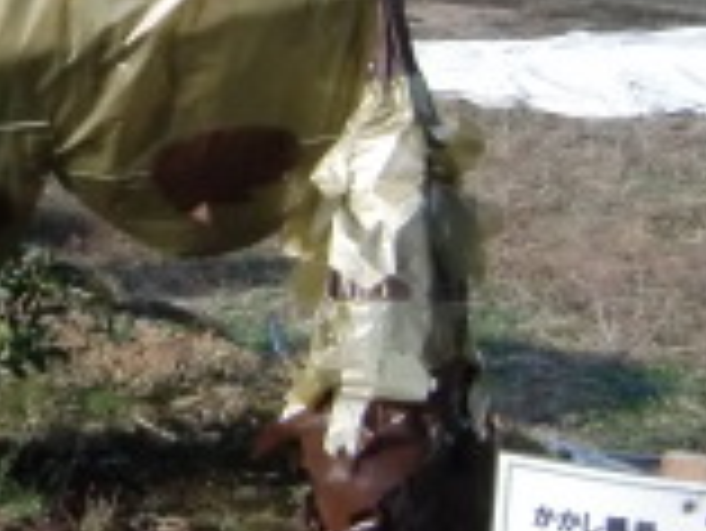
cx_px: -261
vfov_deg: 9.0
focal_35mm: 163
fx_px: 3327
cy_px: -45
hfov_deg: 11.7
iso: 400
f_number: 8.8
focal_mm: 7.1
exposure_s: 1/800
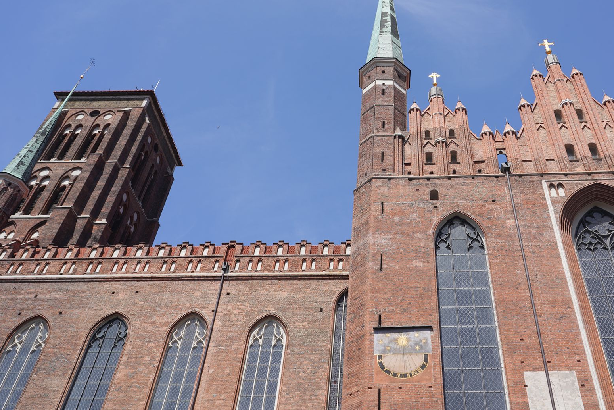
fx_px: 529
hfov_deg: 59.5
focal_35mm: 31
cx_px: 383
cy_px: 149
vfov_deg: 42.0
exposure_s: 1/100
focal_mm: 24
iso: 100
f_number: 14
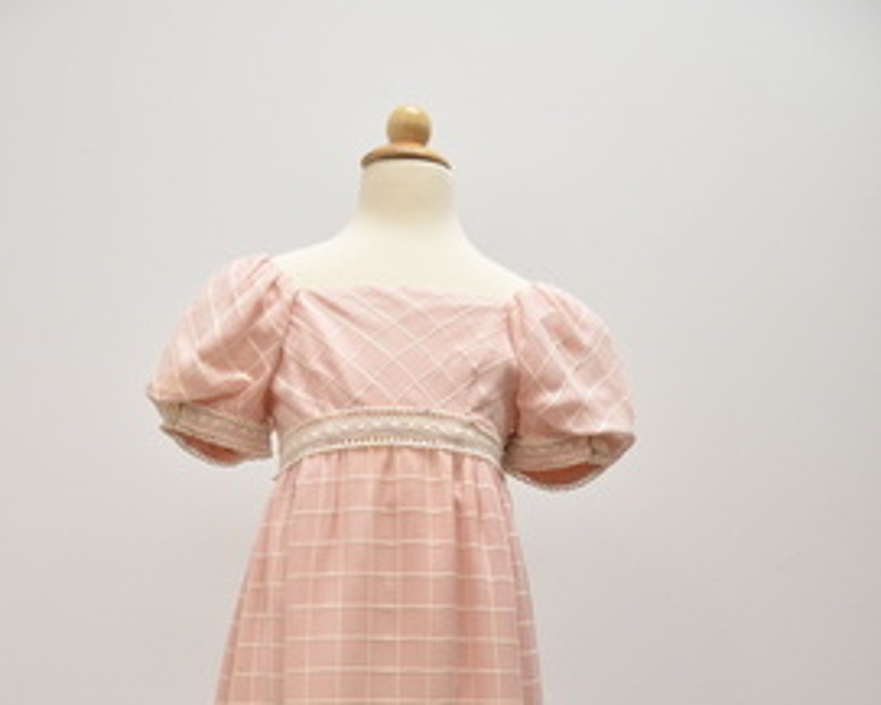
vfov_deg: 32.7
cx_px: 400
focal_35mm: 42
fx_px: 1096
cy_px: 711
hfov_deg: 43.8
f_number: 4.5
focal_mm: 18
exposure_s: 1/100
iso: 1000
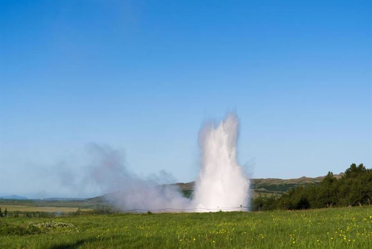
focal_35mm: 78
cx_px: 186
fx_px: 806
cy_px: 124
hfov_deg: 26.0
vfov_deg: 17.5
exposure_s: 1/500
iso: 125
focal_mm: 78
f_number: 8
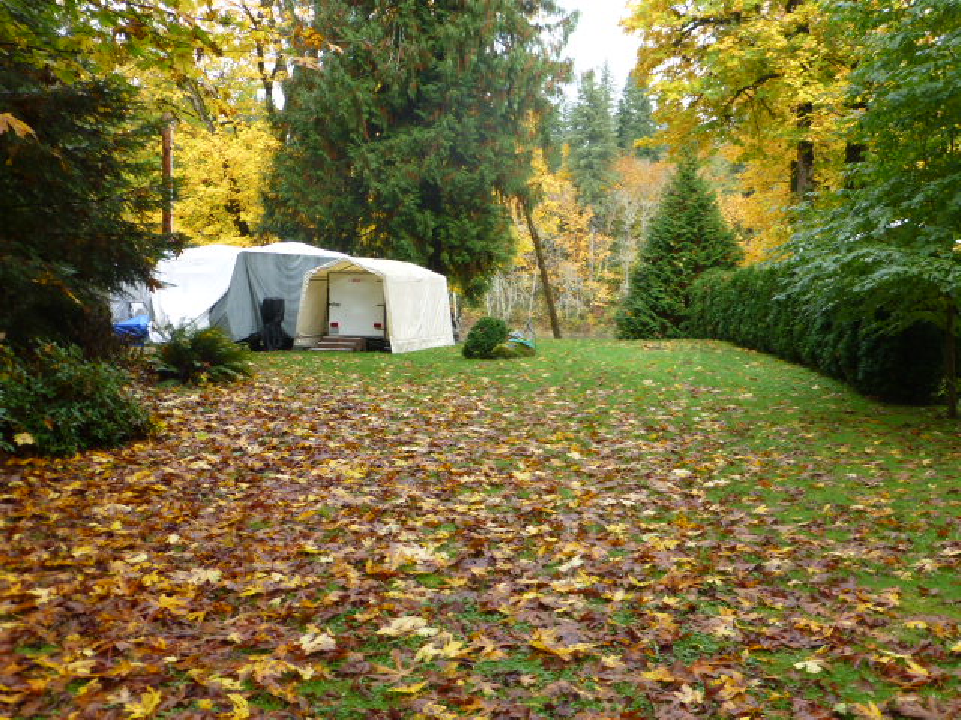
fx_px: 944
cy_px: 360
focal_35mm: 34
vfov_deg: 41.8
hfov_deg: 54.0
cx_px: 480
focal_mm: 6.1
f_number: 3.7
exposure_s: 1/80
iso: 100
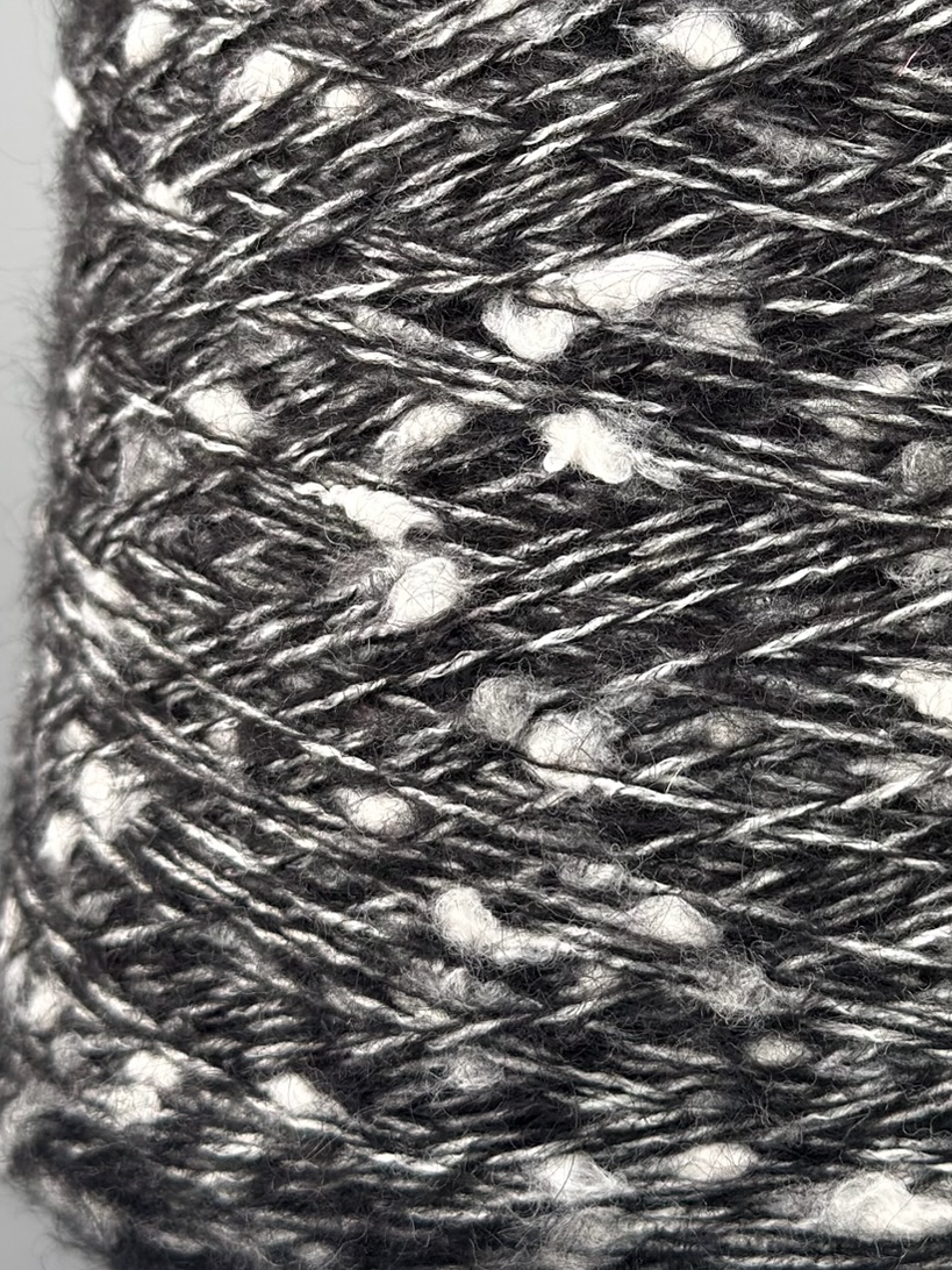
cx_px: 772
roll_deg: -0.5
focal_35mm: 45
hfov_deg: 31.3
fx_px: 1650
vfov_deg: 41.4
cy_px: 392
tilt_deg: -2.7
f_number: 1.78
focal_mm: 6.76
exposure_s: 1/581
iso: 64
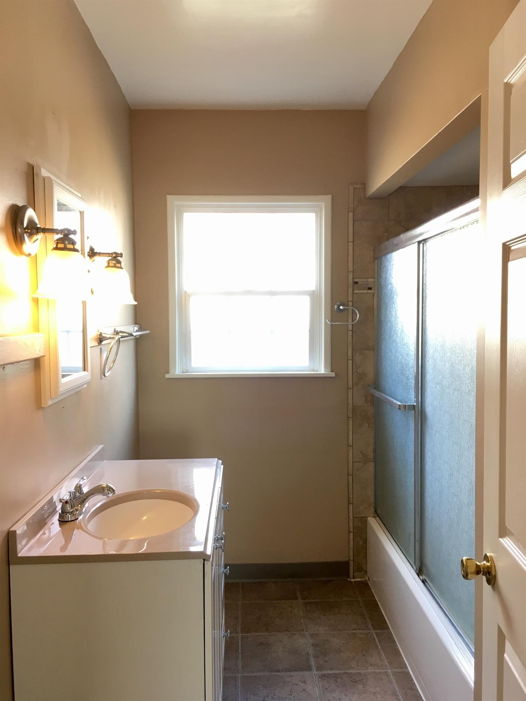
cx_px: 263
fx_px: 588
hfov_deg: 48.2
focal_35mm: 29
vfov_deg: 61.7
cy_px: 350
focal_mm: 4.15
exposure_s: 1/30
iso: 64
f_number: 2.2
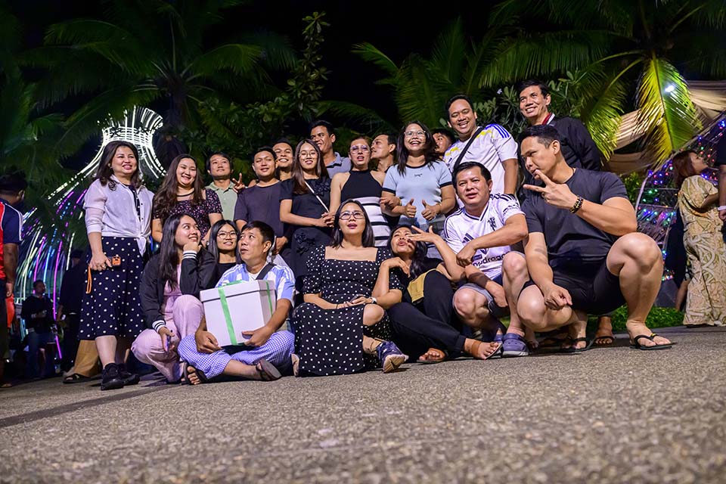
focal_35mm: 24
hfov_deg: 73.7
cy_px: 242
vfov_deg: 53.1
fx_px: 484
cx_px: 363
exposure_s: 1/200
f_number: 3.5
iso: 9000
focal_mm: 24
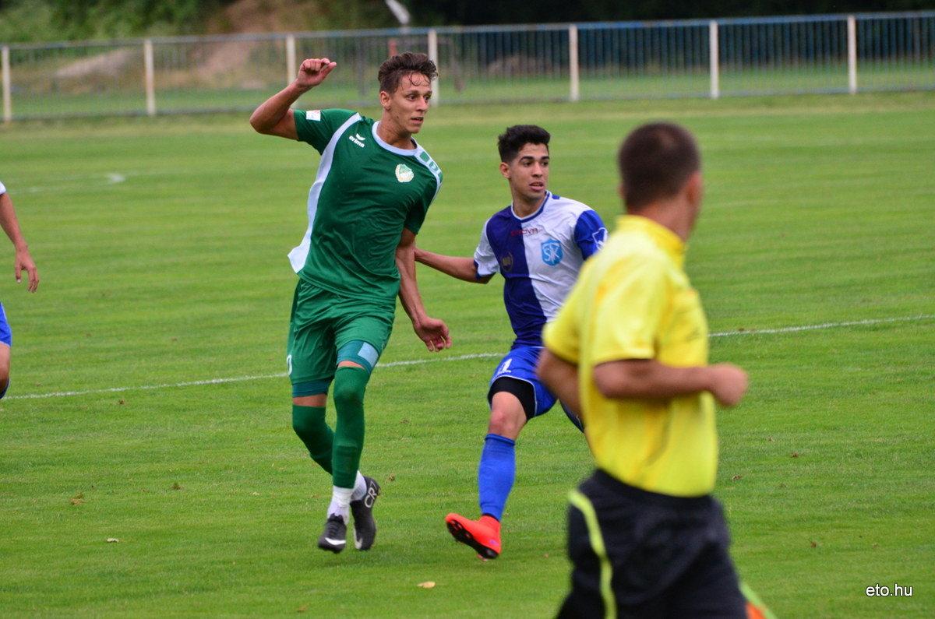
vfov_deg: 3.8
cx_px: 468
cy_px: 310
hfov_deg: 5.7
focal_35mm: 360
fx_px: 9331
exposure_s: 1/400
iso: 1600
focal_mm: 240
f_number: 5.6
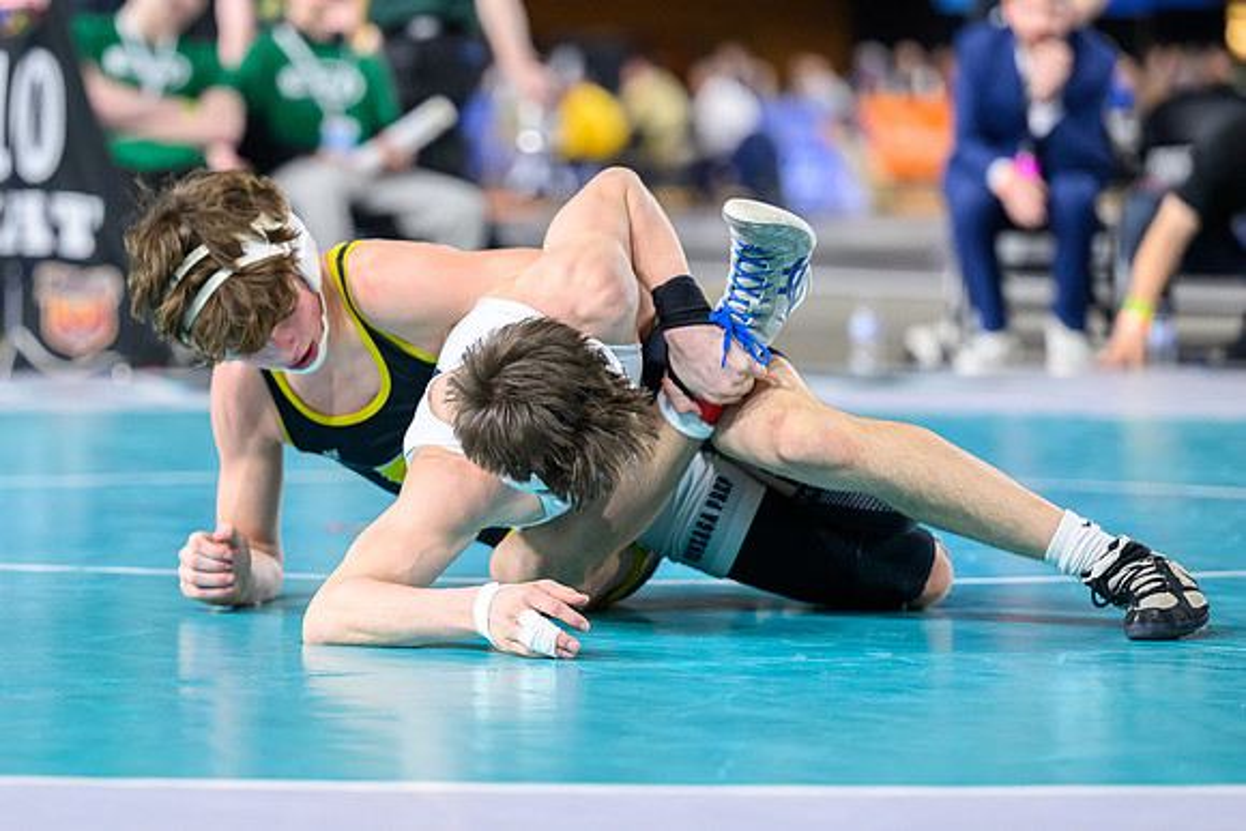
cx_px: 446
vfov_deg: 7.2
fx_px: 6573
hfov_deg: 10.8
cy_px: 375
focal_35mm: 190
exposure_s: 1/800
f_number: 2.8
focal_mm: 135
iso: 2500
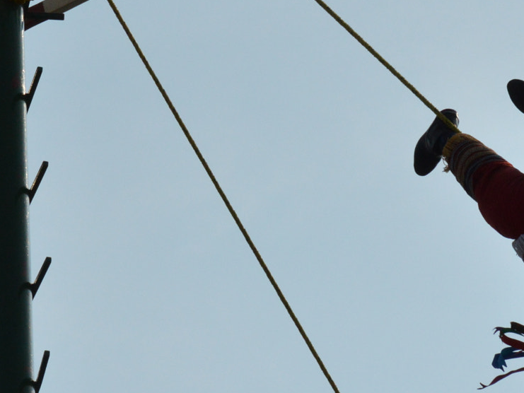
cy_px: 20
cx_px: -62
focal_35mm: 406
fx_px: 6147
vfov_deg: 3.7
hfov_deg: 4.9
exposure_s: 1/3200
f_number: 14
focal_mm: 102
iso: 800
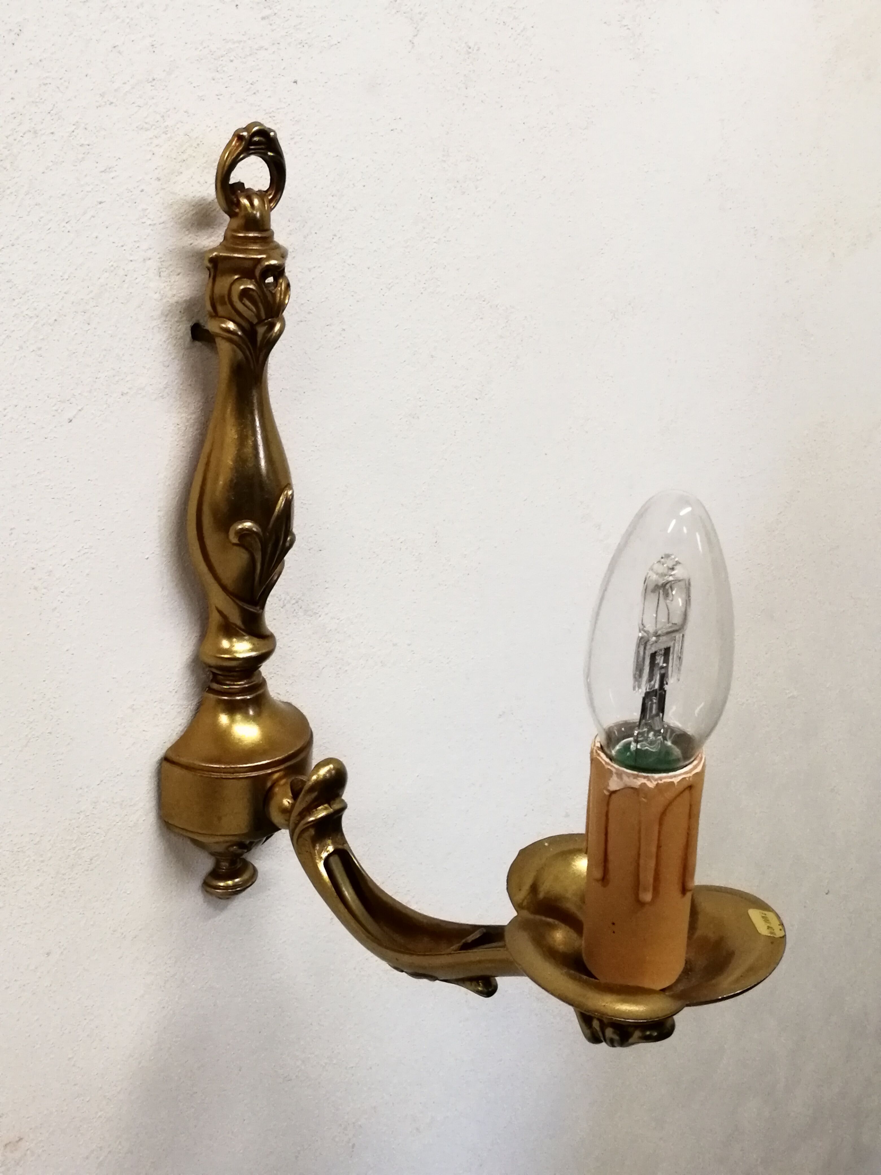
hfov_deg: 35.1
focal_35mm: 41
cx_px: 440
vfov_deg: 45.8
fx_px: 1391
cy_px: 588
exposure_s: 1/50
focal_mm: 2.38
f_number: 2.2
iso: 100
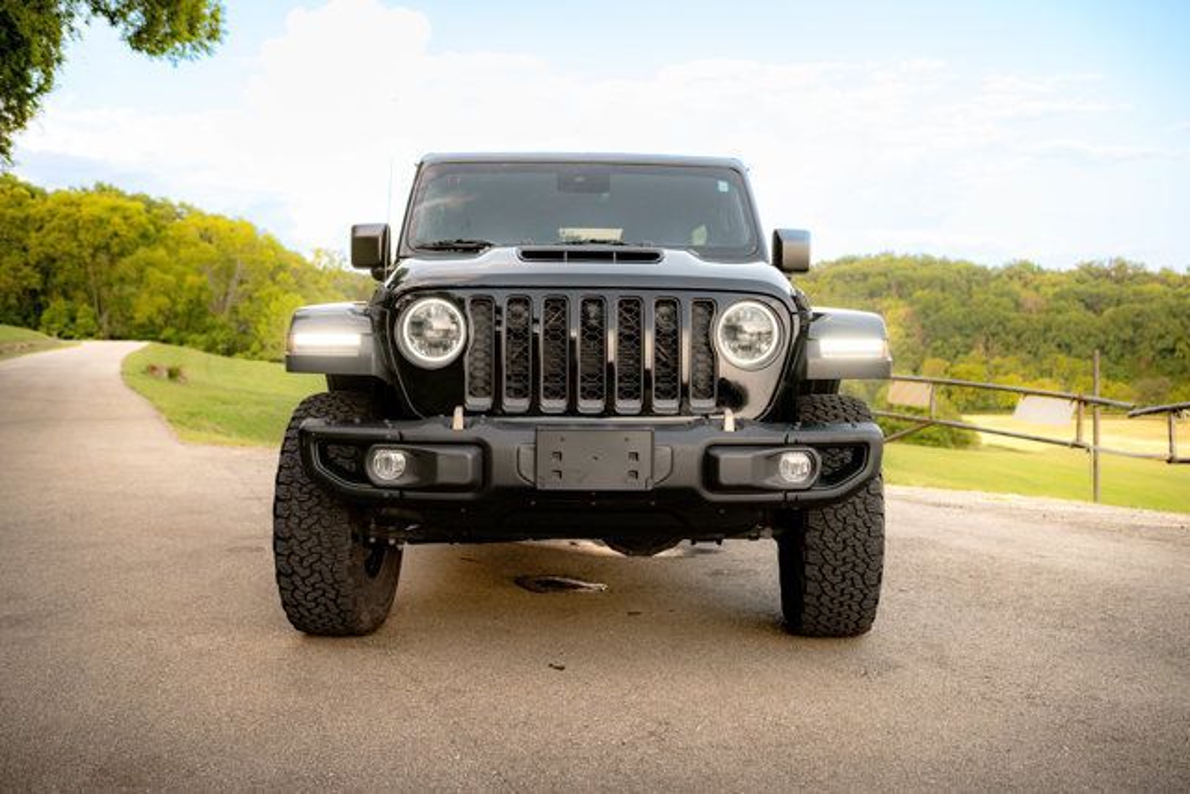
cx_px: 595
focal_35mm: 38
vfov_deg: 35.1
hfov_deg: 50.7
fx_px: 1256
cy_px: 397
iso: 800
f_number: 4
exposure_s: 1/500
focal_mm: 38
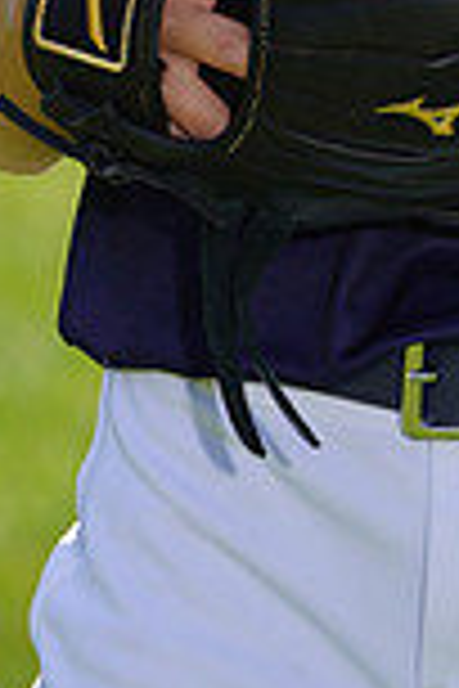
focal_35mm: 829
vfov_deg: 2.5
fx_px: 15853
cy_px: -508
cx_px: 430
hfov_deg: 1.7
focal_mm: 218
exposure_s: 1/250
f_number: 8
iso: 100
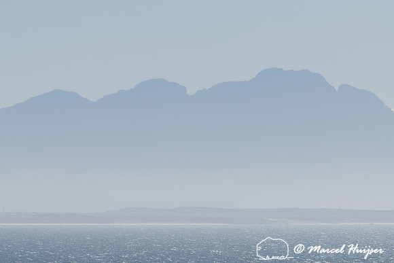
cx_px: 197
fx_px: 6838
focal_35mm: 625
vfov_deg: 2.2
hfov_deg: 3.3
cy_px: 132
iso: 400
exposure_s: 1/2000
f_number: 13
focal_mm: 600
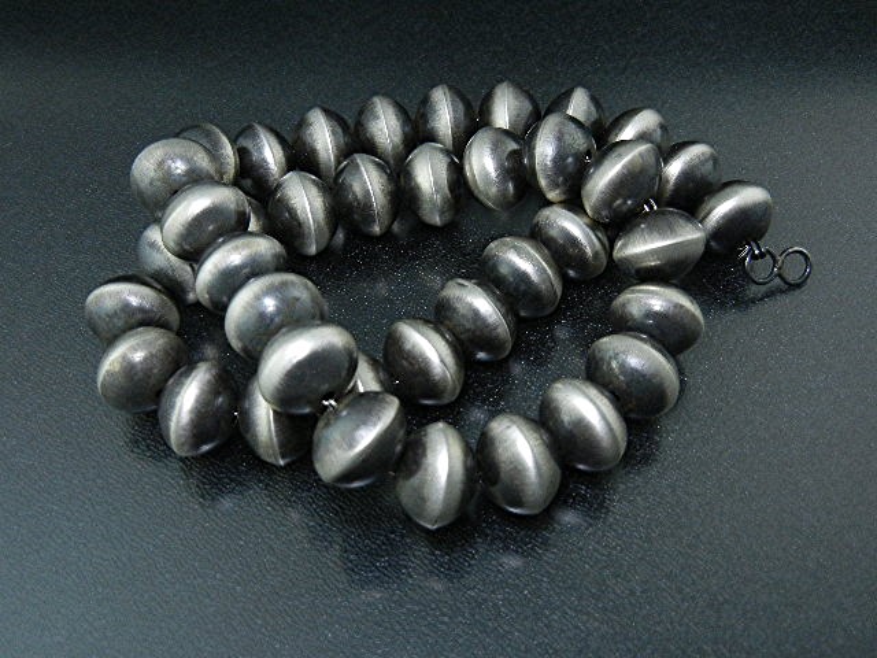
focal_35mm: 39
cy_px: 329
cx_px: 438
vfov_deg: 36.8
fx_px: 988
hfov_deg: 47.9
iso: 529
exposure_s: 1/30
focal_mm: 7.1
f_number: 7.4
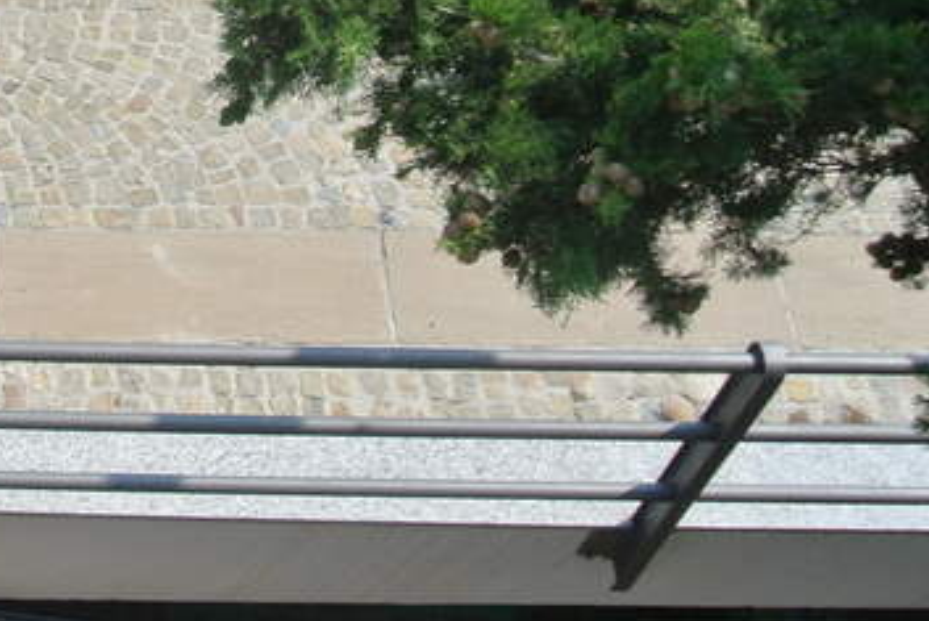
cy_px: 111
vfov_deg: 18.3
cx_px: -237
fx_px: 1911
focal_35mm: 74
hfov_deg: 24.3
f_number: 5
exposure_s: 1/800
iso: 100
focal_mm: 10
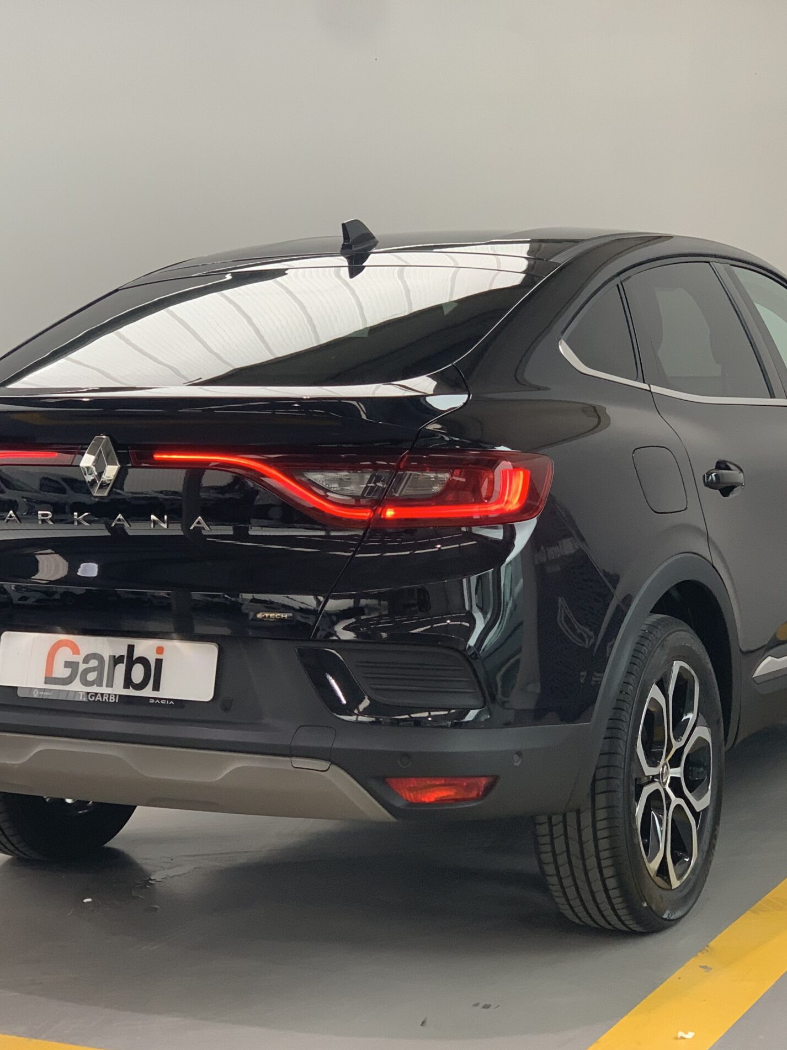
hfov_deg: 21.0
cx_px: 423
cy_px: 529
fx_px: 2122
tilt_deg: -5.4
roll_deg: +0.3
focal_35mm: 70
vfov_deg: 27.8
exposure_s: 1/122
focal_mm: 6
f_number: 2.4
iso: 100
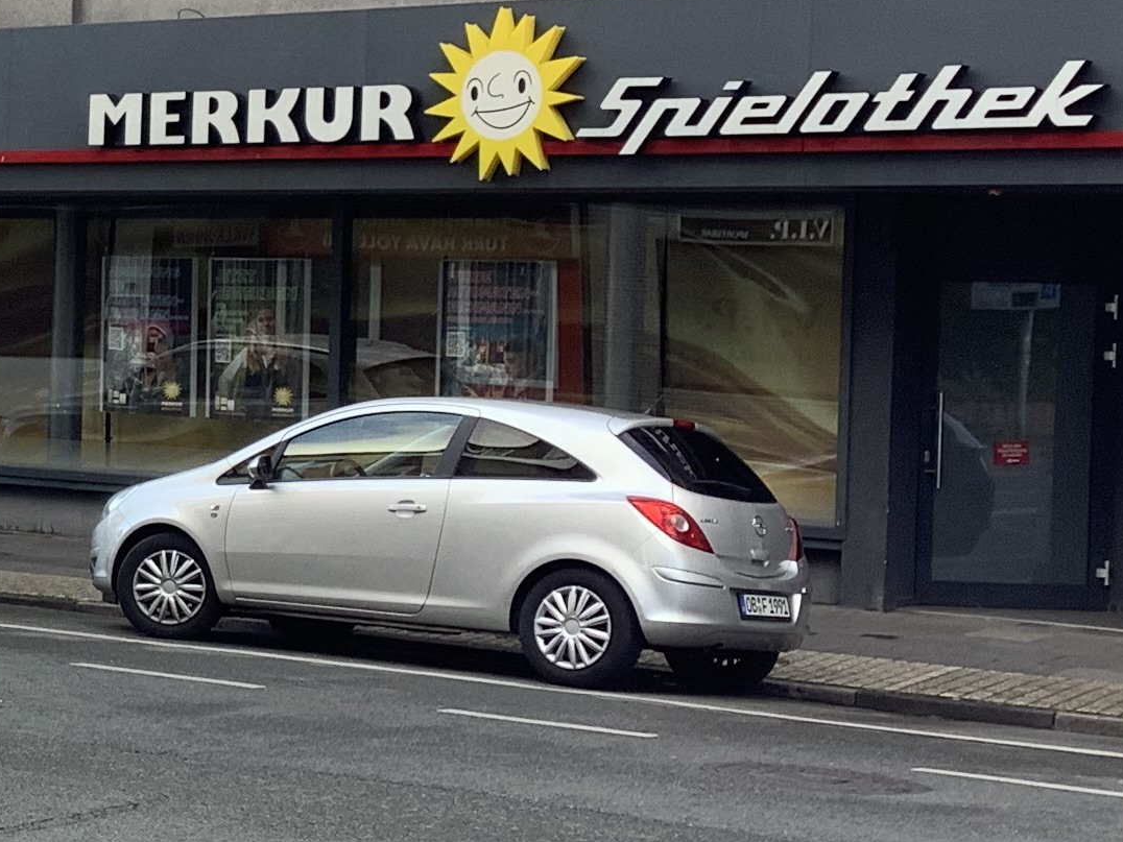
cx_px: -265
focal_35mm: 94
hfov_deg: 19.5
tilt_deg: -0.1
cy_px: 368
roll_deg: -0.8
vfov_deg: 15.7
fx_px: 3050
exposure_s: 1/127
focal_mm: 3.3
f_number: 2.4
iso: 25
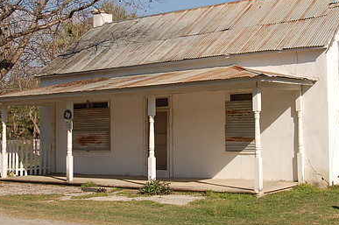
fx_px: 592
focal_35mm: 63
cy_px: 60
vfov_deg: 21.4
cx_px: 222
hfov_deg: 31.7
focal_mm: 28
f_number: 10
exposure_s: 1/400
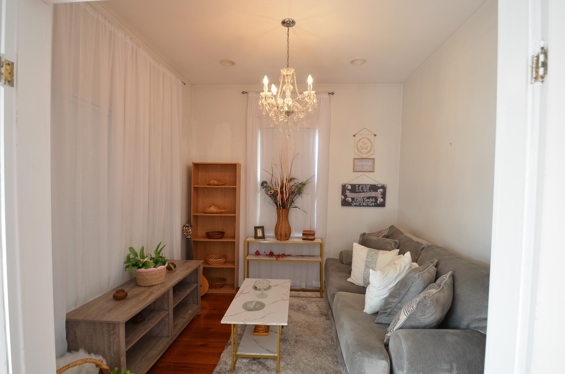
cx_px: 282
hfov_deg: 95.1
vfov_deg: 71.8
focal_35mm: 16
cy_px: 187
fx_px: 258
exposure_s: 1/60
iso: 400
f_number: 4
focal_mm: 11
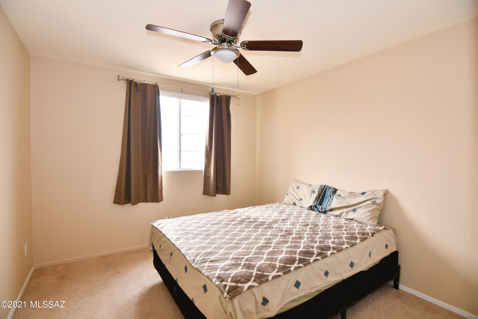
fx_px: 212
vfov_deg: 73.7
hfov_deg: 96.7
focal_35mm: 16
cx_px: 239
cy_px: 160
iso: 360
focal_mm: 11
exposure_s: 1/60
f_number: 4
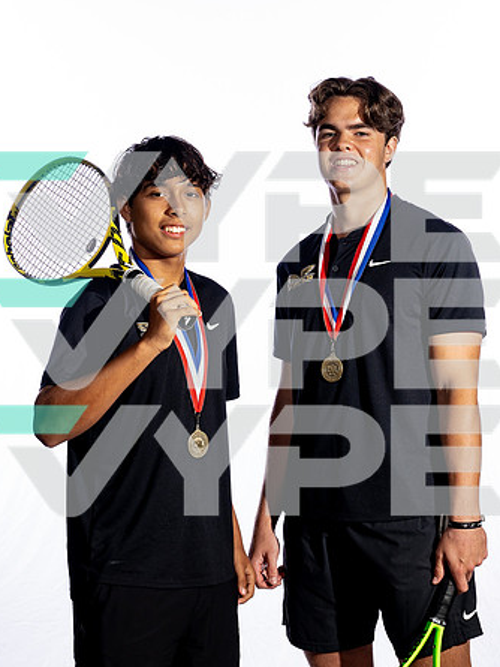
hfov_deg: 14.5
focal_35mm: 102
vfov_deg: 19.3
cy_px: 334
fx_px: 1963
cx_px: 192
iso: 250
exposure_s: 1/250
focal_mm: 70
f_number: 8
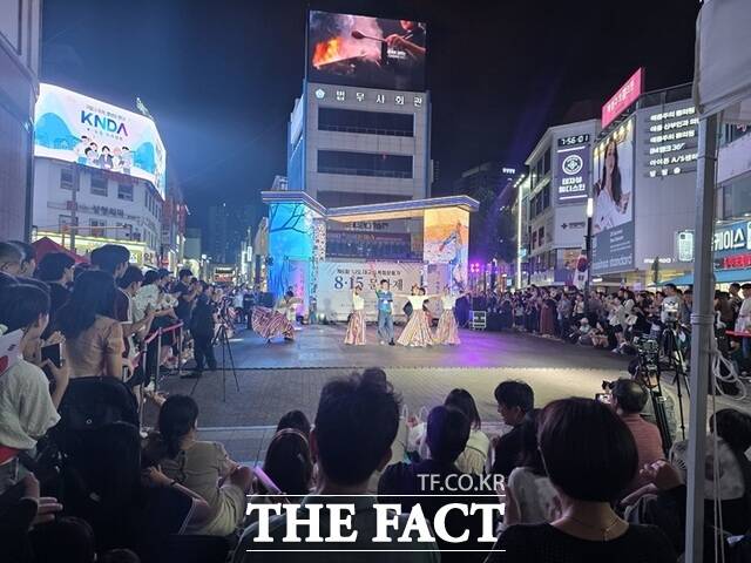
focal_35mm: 23
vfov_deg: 58.9
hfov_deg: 73.9
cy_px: 282
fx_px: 499
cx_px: 376
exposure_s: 1/120
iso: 200
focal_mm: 6.3
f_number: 1.7
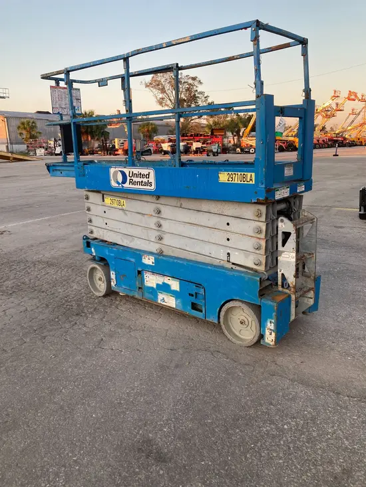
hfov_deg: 49.8
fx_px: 395
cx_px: 183
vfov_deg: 63.4
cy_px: 244
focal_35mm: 28
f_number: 1.8
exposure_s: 1/138
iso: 20
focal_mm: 3.99
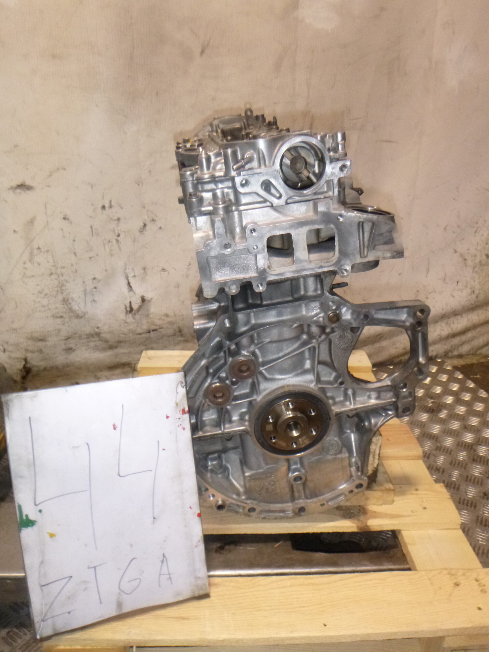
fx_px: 471
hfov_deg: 54.9
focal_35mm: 25
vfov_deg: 69.4
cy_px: 326
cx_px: 244
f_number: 3.9
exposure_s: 1/60
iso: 400
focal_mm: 4.5
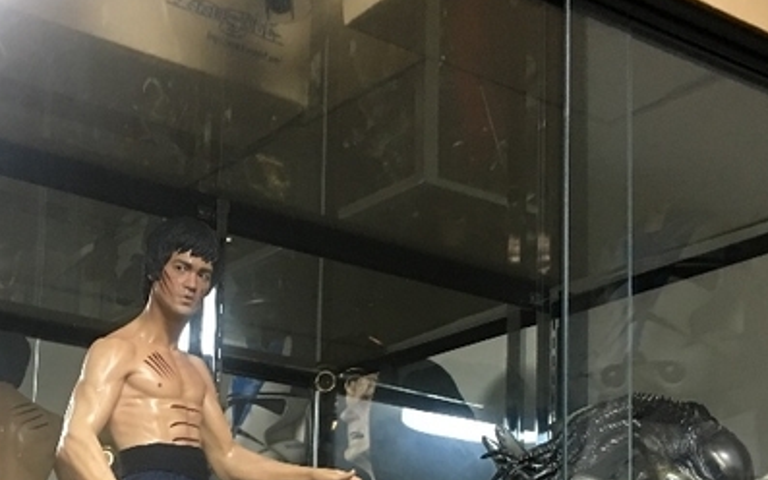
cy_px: 528
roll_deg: -1.8
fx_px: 1298
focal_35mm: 62
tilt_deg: +9.6
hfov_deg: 32.7
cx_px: 248
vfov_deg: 20.0
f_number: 2.2
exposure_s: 1/15
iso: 100
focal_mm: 4.15
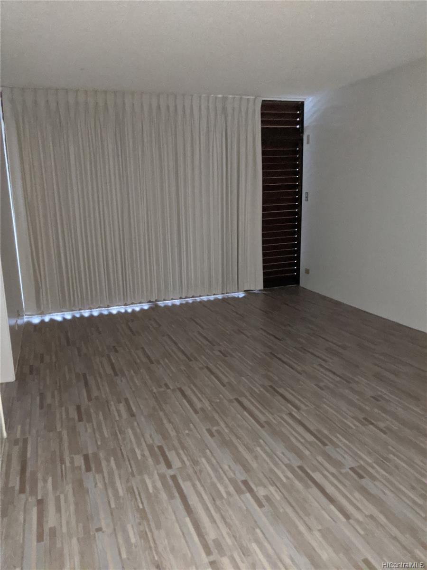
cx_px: 214
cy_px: 285
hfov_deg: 51.4
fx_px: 444
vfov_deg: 65.3
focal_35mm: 27
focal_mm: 4.44
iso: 3585
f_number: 1.8
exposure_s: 1/15
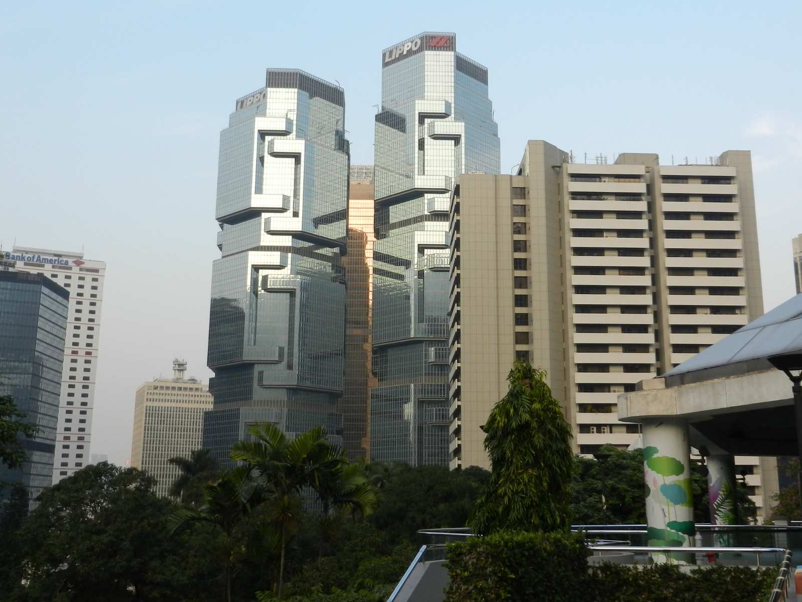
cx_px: 401
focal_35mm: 33
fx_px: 765
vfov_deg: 42.9
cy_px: 301
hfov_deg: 55.4
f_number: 3.8
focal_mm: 5.9
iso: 160
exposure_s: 1/320
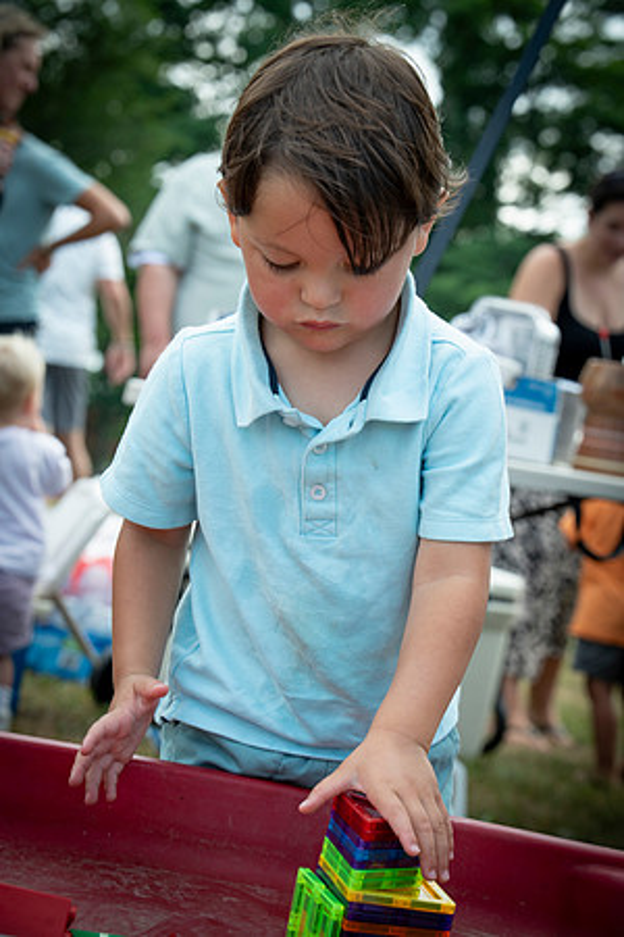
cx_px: 312
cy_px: 468
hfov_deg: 19.5
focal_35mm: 70
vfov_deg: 28.8
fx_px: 1820
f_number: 6.3
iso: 100
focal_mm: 70
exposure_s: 1/160
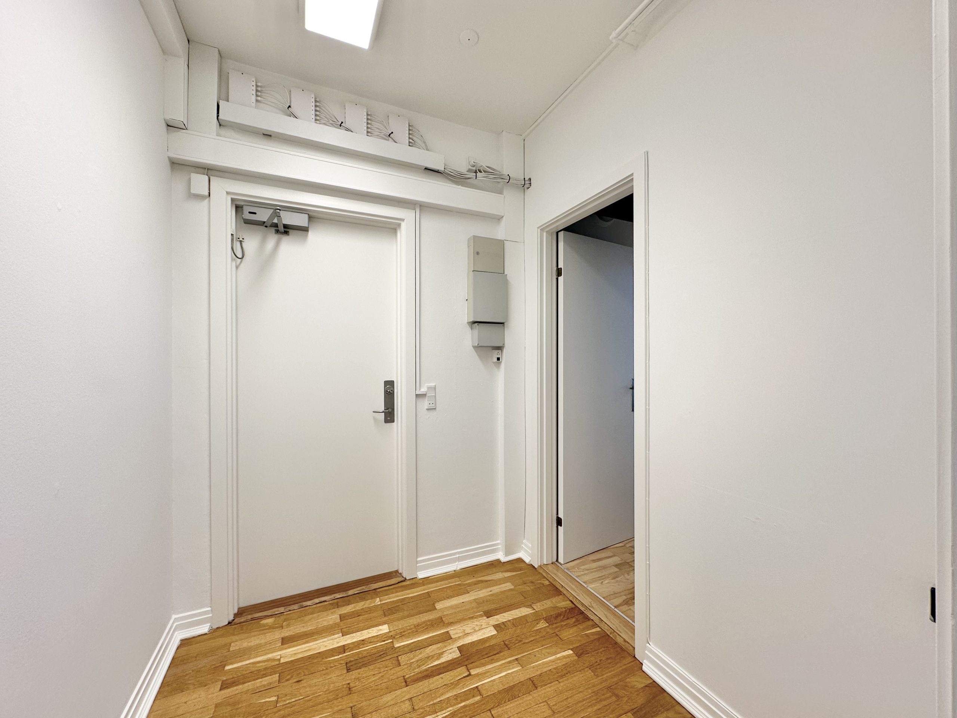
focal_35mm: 14
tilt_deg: +0.4
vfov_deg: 85.7
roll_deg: -0.2
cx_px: 478
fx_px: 387
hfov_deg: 102.1
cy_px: 359
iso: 80
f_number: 2.2
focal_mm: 2.22
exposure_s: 1/100
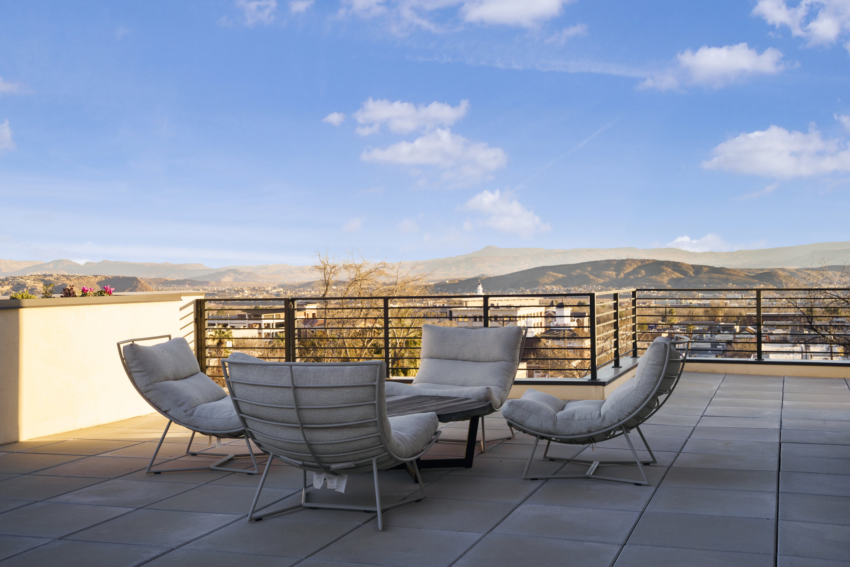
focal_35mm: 43
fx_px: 1020
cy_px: 284
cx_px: 425
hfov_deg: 45.2
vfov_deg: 31.1
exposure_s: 1/160
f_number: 10
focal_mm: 43.2
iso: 250
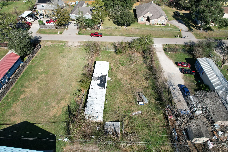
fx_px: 139
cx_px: 114
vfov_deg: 57.2
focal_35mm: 22
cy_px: 76
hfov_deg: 78.6
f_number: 2.8
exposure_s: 1/2000
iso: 130
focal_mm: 8.38
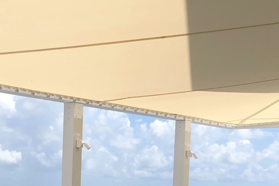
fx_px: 643
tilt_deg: -4.4
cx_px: 28
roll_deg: -1.1
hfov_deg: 23.8
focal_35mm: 83
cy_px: 229
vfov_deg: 15.8
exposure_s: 1/3436
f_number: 1.8
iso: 20
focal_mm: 3.99
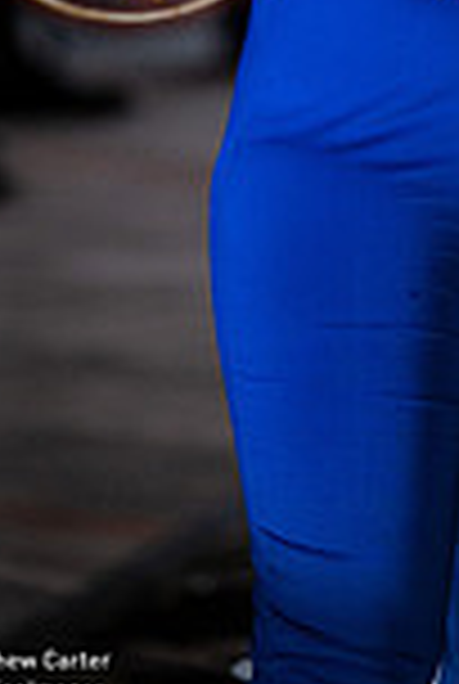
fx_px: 8433
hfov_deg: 3.1
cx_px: 567
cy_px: -279
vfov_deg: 4.6
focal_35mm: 443
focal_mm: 150
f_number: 2.8
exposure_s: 1/1000
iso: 2500
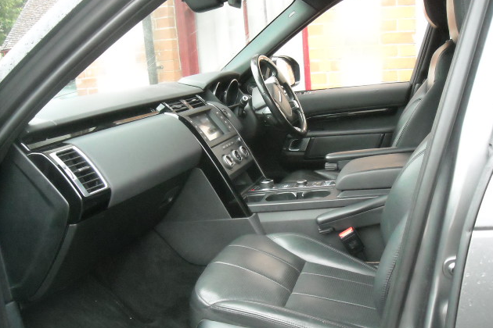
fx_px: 507
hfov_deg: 51.9
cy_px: 176
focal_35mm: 37
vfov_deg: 35.9
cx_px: 248
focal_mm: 5.7
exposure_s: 1/61
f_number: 2.8
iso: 800
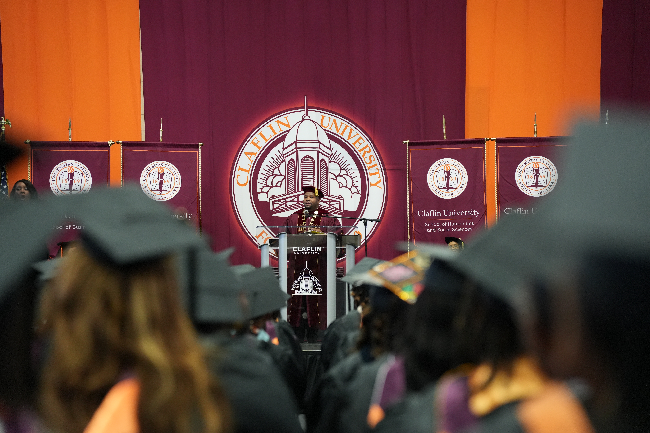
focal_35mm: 93
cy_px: 216
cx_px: 325
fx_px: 1679
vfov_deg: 14.7
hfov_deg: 21.9
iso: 5000
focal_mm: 93
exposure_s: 1/400
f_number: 2.8
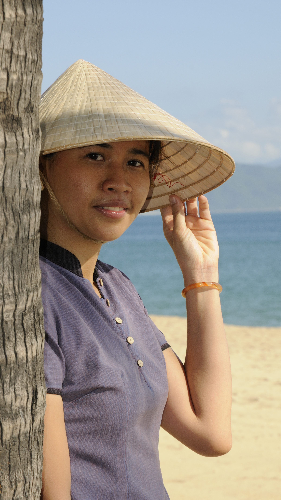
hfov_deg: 9.1
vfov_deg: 16.1
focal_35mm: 134
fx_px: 1769
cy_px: 250
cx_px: 135
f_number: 11
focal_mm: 85
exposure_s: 1/250
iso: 250
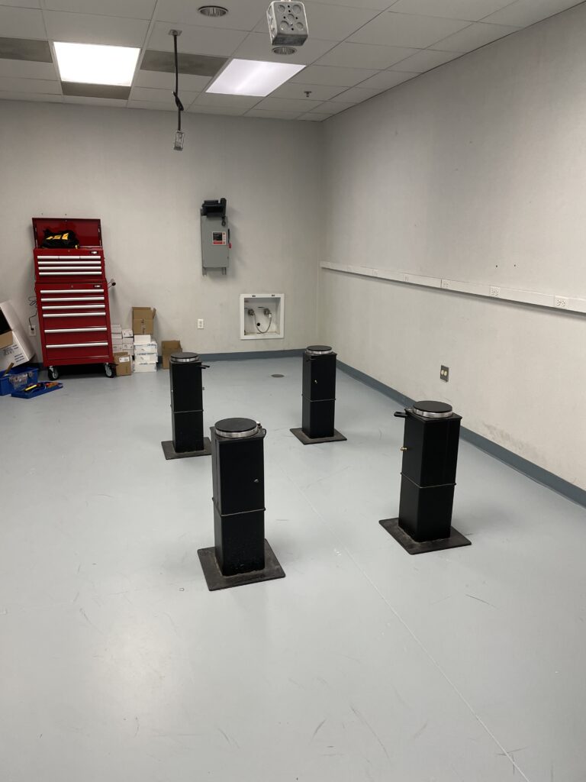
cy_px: 391
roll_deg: +0.2
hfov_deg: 53.1
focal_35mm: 26
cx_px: 293
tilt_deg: -13.0
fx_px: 587
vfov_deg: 67.3
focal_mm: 4.2
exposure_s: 1/120
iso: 100
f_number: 1.6
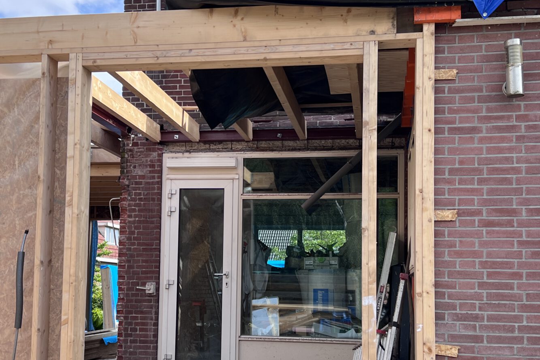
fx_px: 780
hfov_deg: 38.1
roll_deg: -1.1
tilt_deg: +5.8
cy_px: 217
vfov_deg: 26.0
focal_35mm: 52
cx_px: 240
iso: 50
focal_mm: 5.7
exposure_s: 1/1048
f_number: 1.5
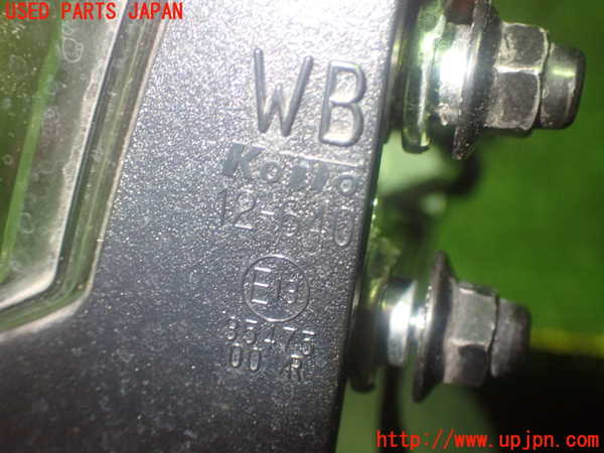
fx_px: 768
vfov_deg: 32.9
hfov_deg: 42.9
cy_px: 226
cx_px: 302
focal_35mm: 44
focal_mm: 7.84
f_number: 2.9
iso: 800
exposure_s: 1/30
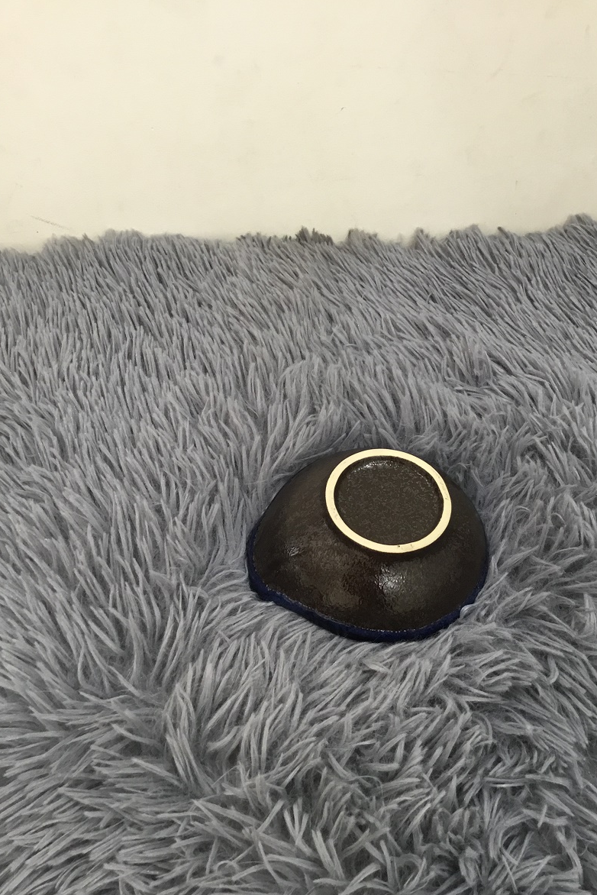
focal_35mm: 33
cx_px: 340
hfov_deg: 39.9
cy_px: 454
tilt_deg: -50.2
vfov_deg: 57.2
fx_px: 820
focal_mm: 3.3
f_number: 2.4
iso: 80
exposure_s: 1/33
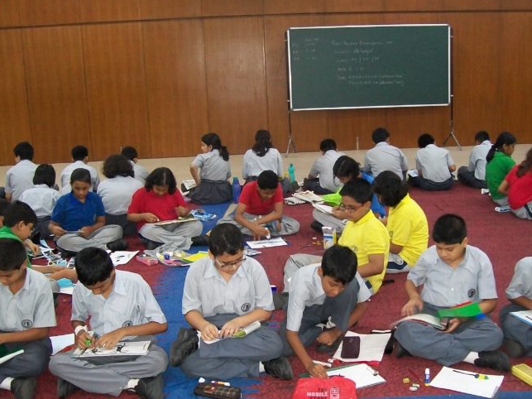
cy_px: 209
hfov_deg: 43.8
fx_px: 661
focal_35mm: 43
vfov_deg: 33.6
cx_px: 287
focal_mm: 6
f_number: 2.7
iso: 240
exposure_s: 1/30
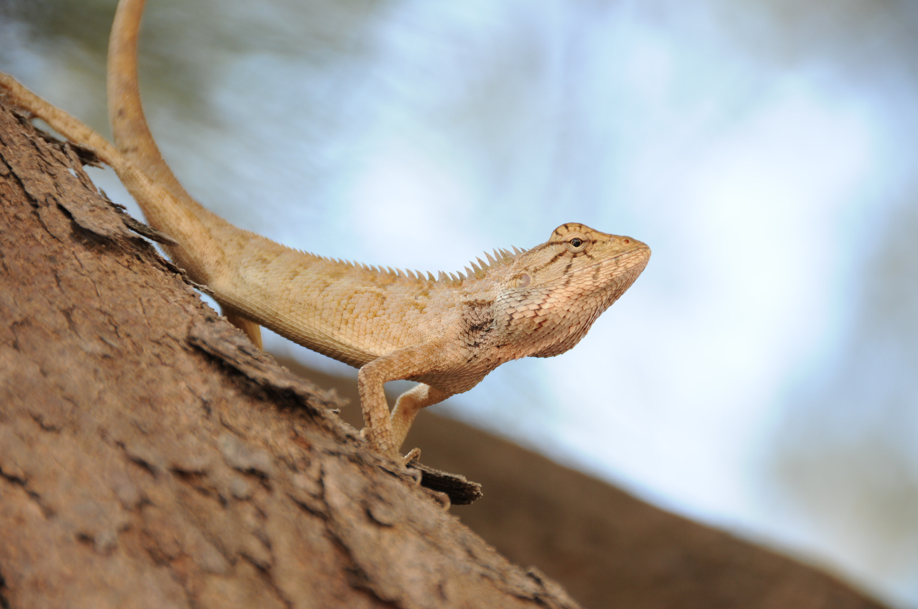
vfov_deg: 4.6
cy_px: 304
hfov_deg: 6.9
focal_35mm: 300
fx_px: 7640
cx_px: 459
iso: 200
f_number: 5.6
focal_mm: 200
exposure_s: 1/100
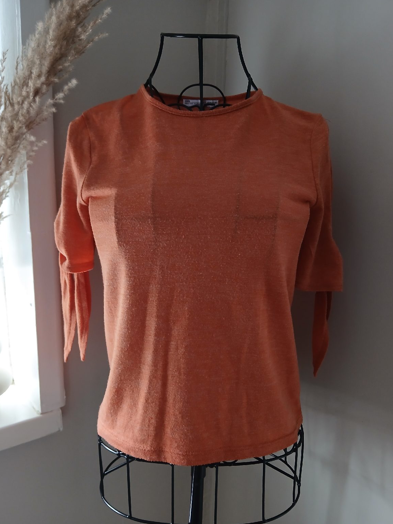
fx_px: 409
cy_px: 271
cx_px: 191
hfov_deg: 51.4
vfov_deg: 65.3
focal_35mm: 27
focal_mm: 3.98
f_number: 1.8
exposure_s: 1/33.3
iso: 200
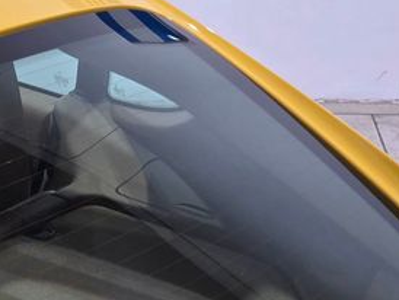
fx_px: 1857
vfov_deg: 9.2
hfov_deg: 12.1
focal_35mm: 161
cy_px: 303
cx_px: -1
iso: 160
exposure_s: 1/120
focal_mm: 7.9
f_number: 2.4
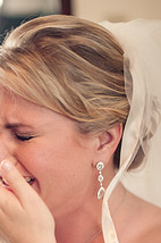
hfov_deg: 12.9
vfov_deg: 19.3
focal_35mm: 105
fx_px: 707
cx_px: 16
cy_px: 196
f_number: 1.4
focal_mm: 50
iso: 400
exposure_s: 1/100
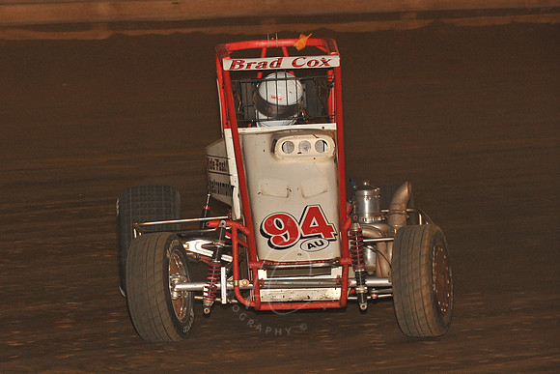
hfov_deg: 14.2
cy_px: 187
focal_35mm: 145
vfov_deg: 9.5
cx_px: 280
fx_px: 2256
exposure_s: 1/320
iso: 1000
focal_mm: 145
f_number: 7.1
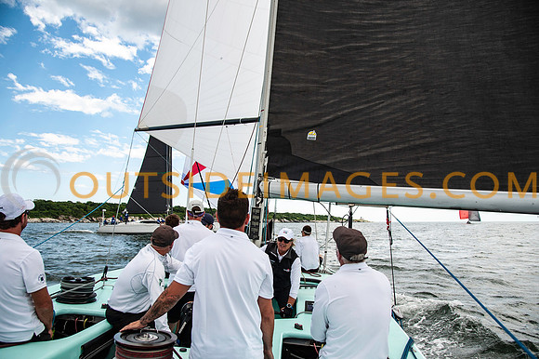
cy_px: 180
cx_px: 270
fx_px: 372
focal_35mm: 25
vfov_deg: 51.5
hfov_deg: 71.9
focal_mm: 24
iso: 250
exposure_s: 1/1250
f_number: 5
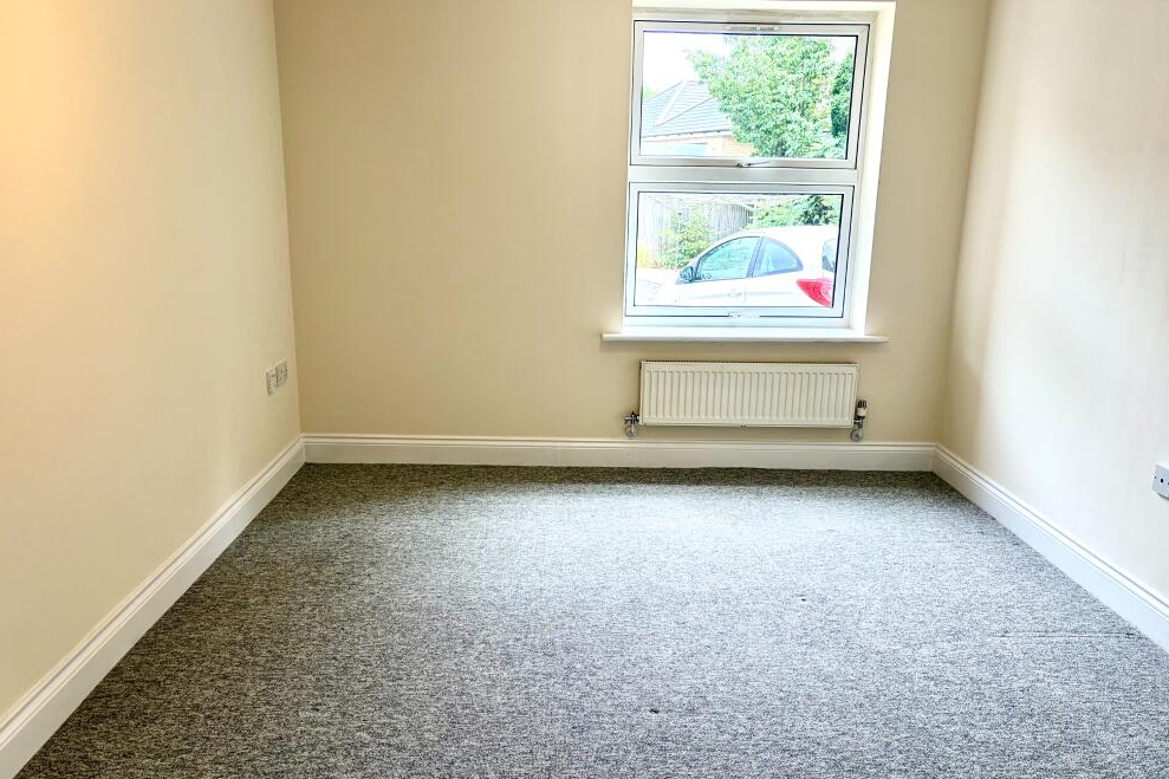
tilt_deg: -13.7
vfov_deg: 46.4
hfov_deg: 65.5
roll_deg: -0.9
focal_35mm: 28
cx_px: 580
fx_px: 909
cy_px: 414
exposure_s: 1/100
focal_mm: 5.96
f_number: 1.6
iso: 32
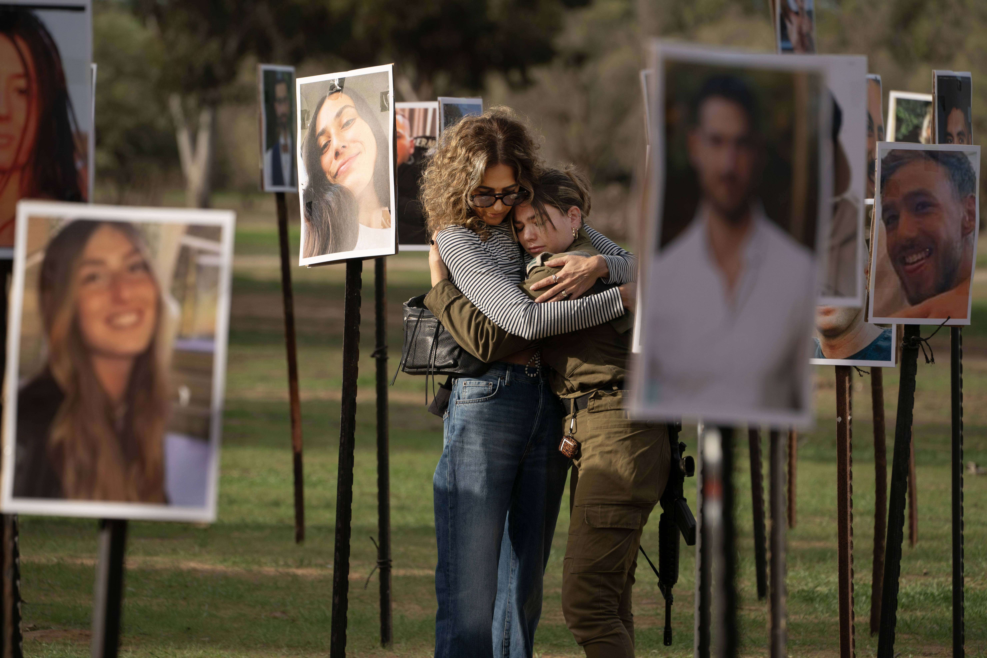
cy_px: 329
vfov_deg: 4.6
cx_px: 494
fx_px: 8224
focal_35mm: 300
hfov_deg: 6.9
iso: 100
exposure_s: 1/320
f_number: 8
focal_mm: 300
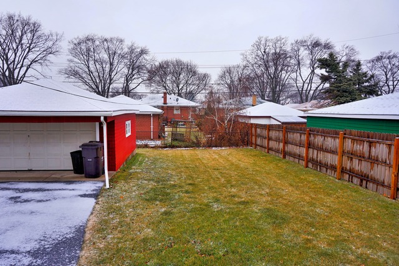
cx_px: 200
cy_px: 133
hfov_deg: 73.7
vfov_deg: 53.2
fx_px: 266
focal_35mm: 24
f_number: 5
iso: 100
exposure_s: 1/60
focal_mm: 16
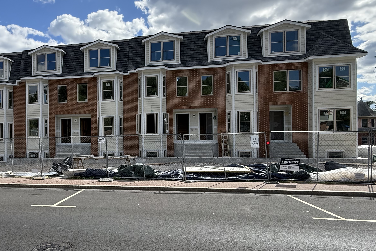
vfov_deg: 51.3
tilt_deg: +0.4
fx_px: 261
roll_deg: +0.4
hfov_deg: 68.7
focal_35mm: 25
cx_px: 114
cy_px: 134
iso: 64
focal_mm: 2.22
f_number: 2.2
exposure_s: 1/1497
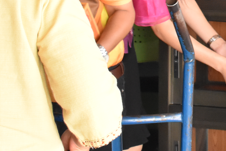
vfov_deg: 12.1
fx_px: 691
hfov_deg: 17.3
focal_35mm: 110
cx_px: 305
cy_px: -47
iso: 4000
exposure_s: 1/200
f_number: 7.1
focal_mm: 18
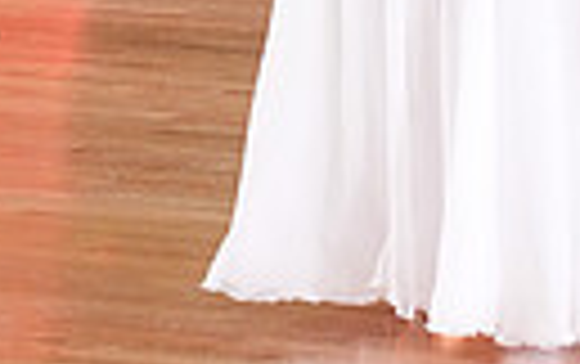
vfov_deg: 2.5
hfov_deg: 4.0
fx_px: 8262
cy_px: -440
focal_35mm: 522
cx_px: 582
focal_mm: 114
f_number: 5.6
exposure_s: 1/200
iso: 3200
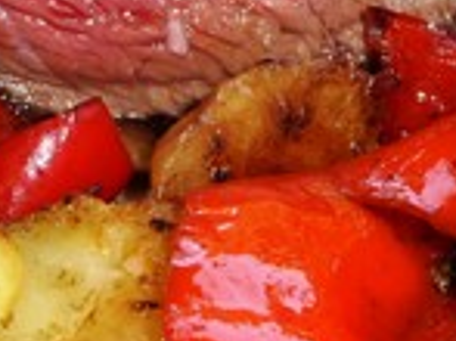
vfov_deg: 10.0
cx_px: 102
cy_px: 180
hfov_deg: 13.3
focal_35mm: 148
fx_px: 1948
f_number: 3.6
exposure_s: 1/30
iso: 100
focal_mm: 5.6
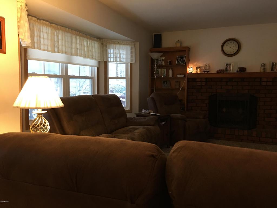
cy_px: 104
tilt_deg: -5.3
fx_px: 232
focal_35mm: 29
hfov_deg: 61.7
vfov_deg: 48.2
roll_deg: -0.7
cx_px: 138
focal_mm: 4.15
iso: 100
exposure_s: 1/10
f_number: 2.2
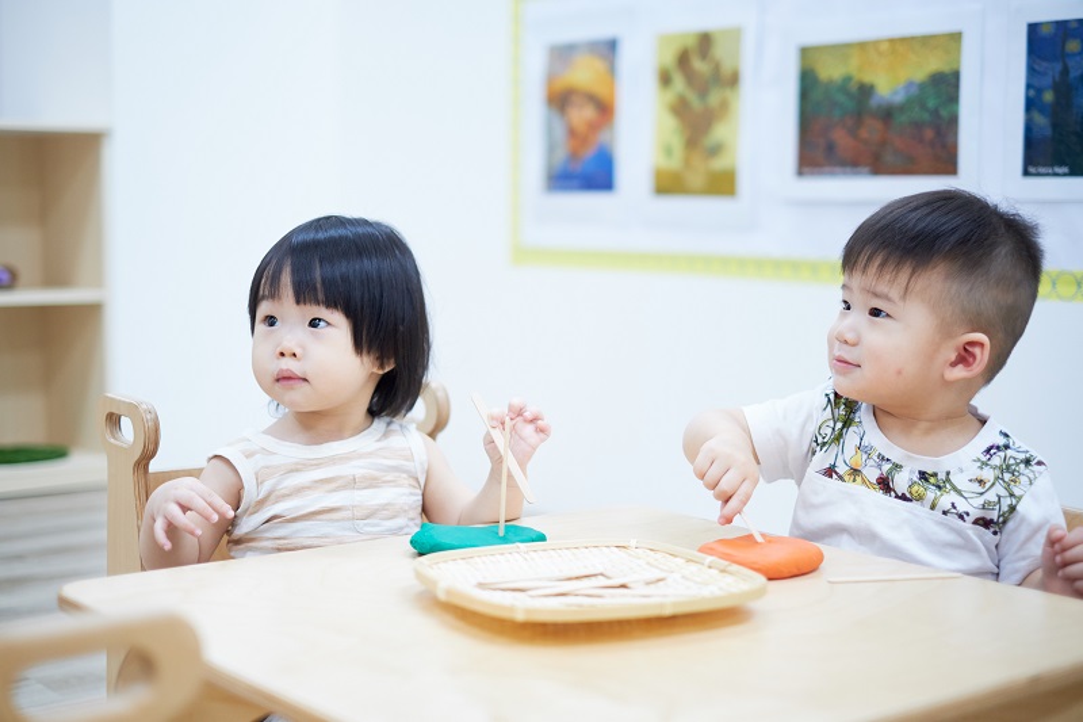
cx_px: 542
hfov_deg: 37.5
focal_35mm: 53
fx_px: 1594
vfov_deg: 25.5
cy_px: 361
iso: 800
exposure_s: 1/200
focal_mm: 35
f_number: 1.4
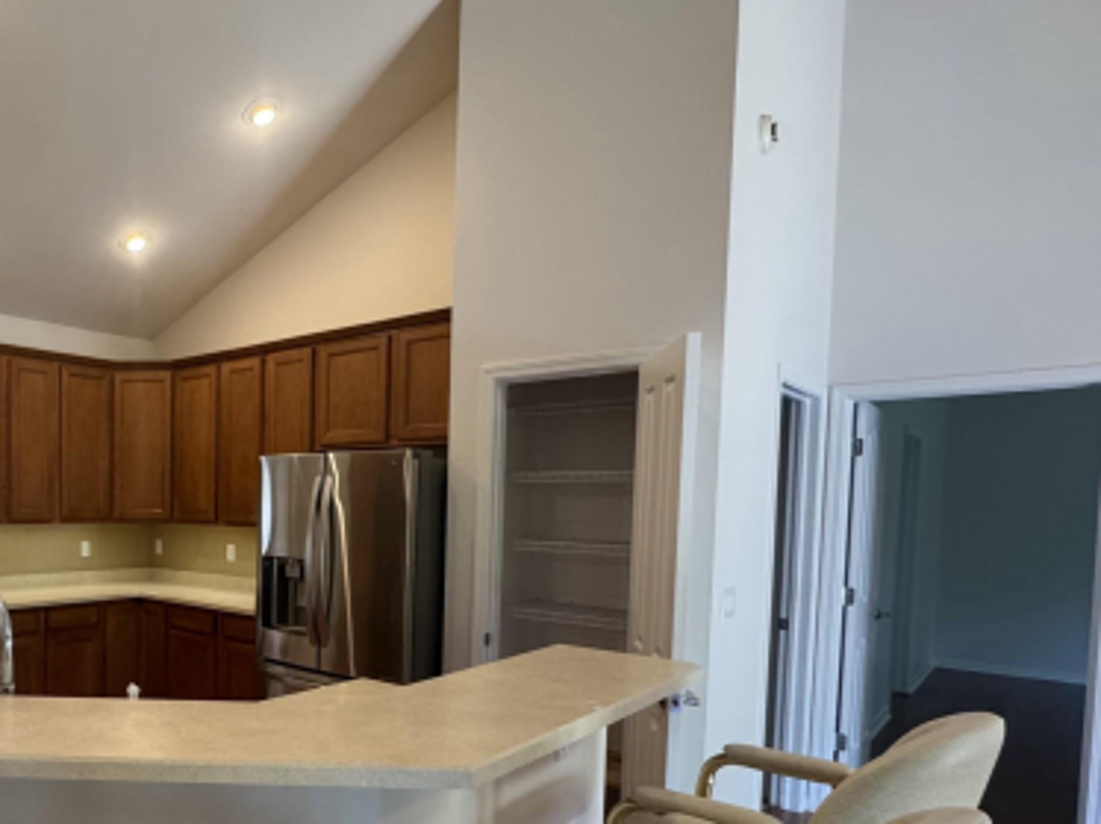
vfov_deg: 53.9
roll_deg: -0.1
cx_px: 157
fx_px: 795
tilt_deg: -2.7
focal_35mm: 25
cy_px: 541
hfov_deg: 61.1
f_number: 2.2
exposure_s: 1/120
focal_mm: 2.22
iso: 320
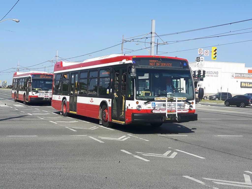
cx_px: 126
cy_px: 94
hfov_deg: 58.4
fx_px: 226
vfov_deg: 45.4
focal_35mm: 31
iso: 40
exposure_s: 1/1316
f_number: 1.9
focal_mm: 3.7
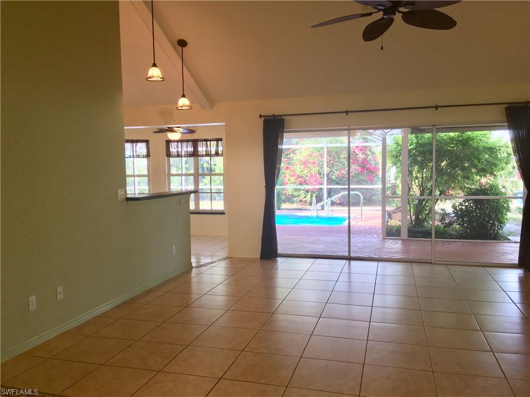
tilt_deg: -2.6
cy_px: 198
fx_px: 444
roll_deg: -0.5
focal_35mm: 29
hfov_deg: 61.7
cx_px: 265
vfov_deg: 48.2
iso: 32
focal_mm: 4.15
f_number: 2.2
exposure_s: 1/40
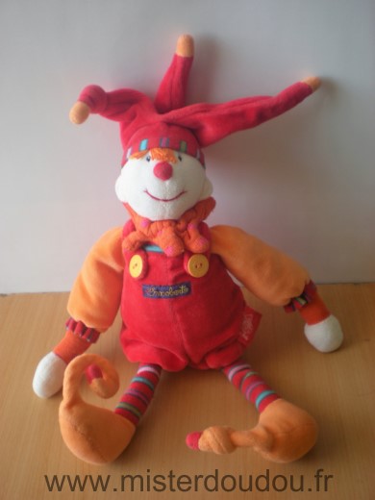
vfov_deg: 49.0
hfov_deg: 37.7
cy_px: 250
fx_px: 549
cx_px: 188
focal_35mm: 38
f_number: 3.1
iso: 64
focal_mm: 6.3
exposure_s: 1/67.5
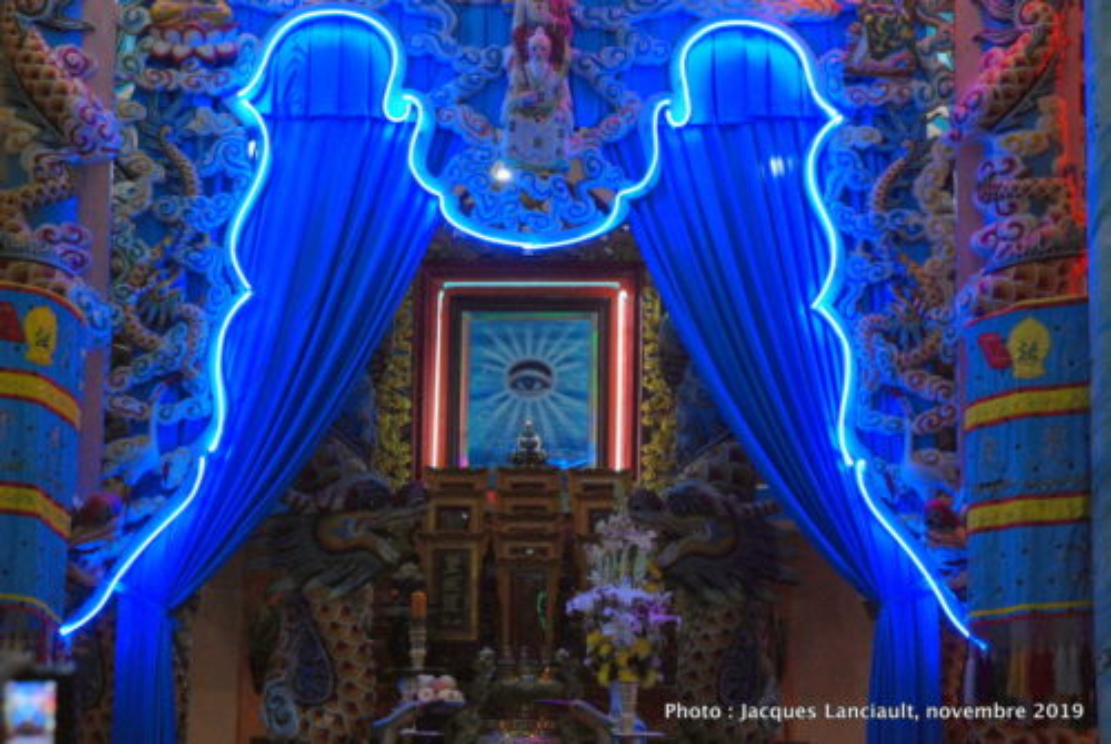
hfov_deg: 24.6
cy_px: 372
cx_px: 556
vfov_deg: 16.6
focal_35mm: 82
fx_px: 2550
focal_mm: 55
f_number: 4.5
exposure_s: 1/60
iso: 1000
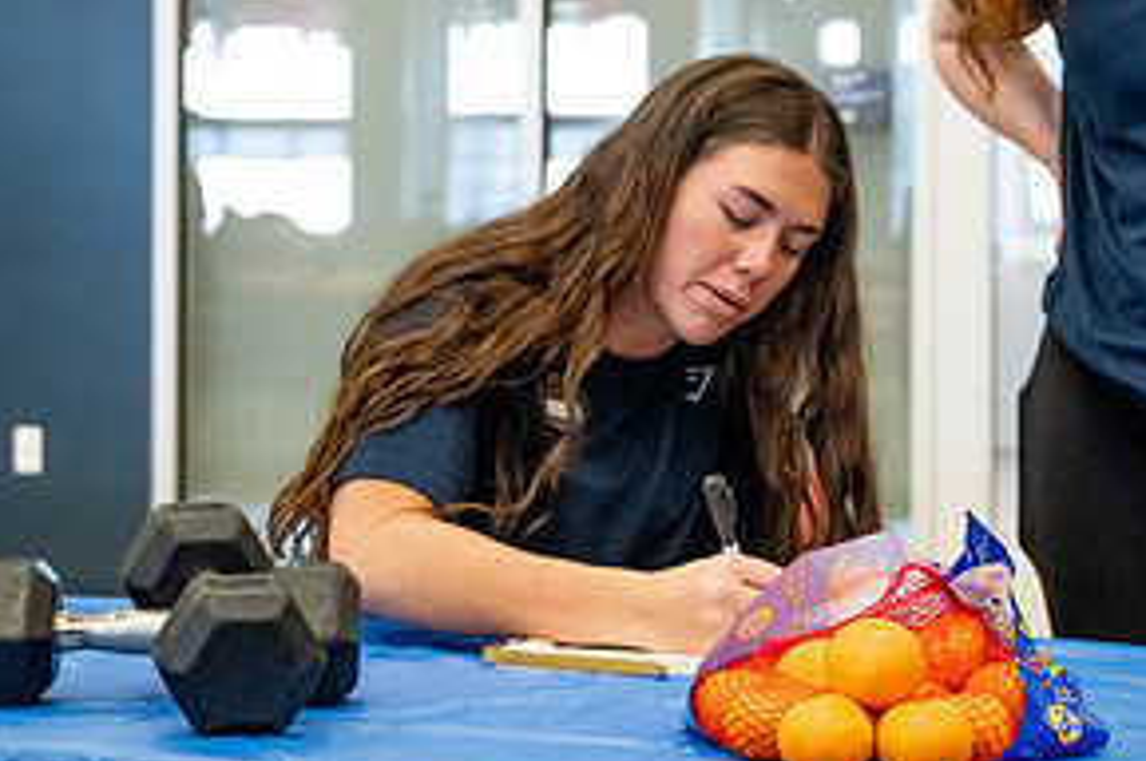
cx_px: 785
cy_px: 240
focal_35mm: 94
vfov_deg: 14.5
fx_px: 2989
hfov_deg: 21.6
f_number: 4
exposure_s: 1/200
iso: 2000
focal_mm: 43
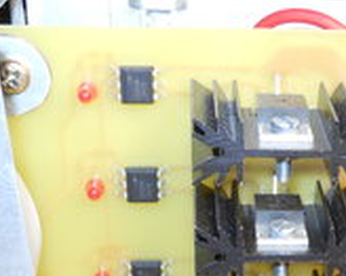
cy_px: 386
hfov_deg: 18.8
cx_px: 321
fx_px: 1023
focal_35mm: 100
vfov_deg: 14.6
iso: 250
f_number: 2.7
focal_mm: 5
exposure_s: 1/60
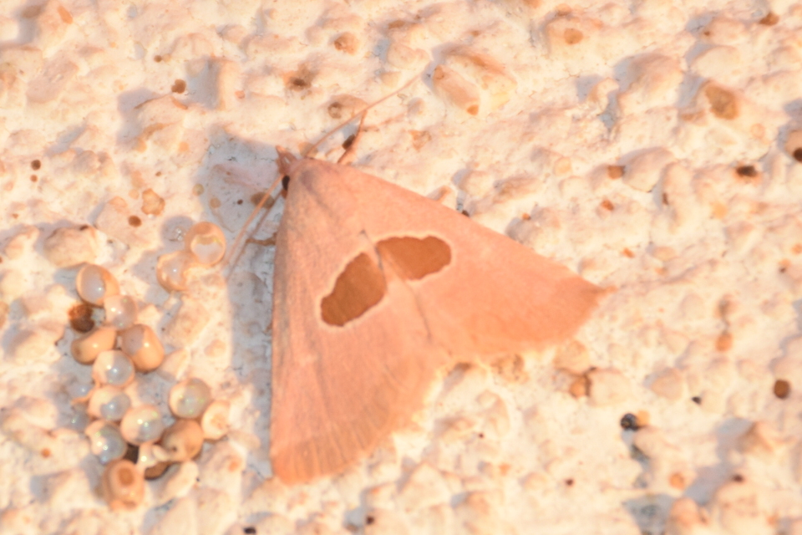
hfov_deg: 9.8
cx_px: 401
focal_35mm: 210
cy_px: 268
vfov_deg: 6.5
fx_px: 4678
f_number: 5.6
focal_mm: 140
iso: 320
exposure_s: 1/200
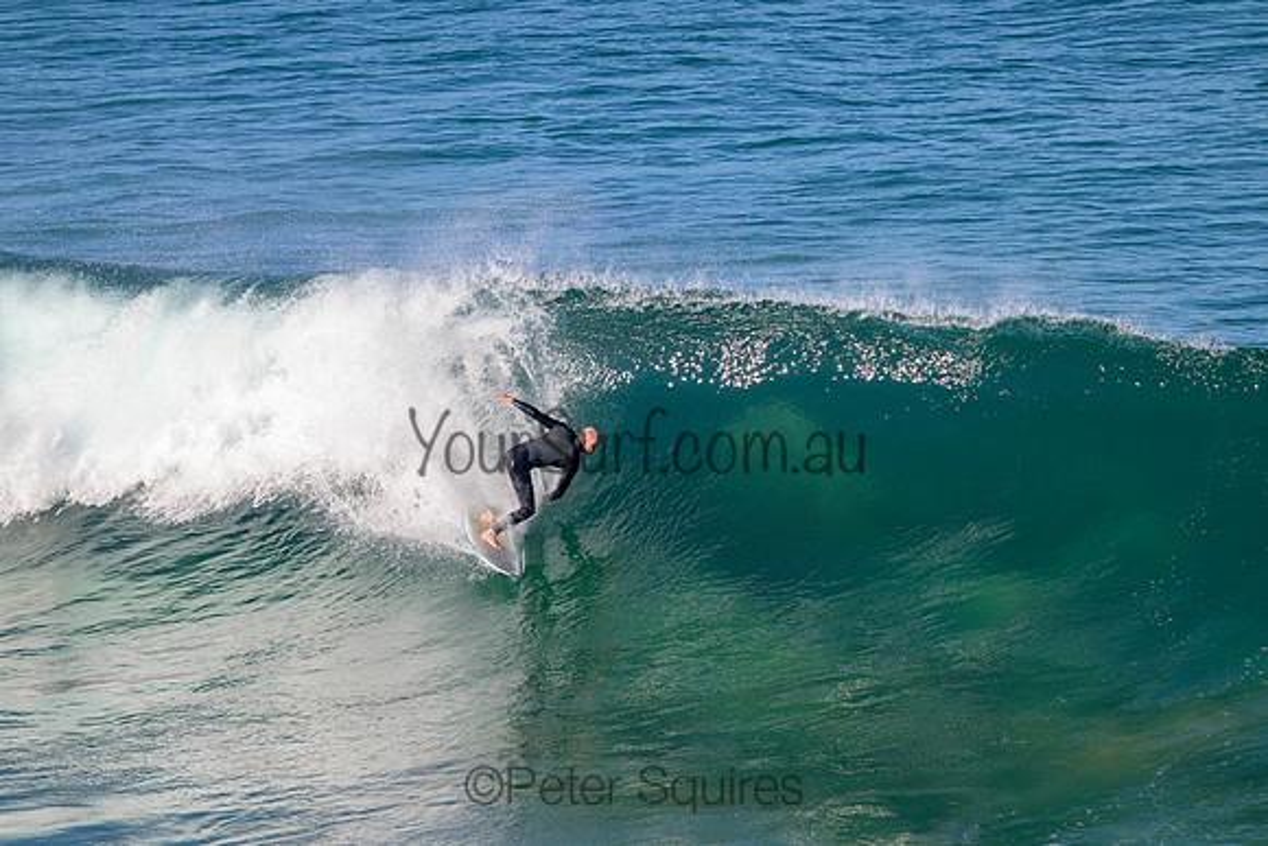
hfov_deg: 5.3
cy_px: 423
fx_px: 13739
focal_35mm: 390
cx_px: 634
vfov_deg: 3.5
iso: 1800
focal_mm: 390
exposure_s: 1/2000
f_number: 11
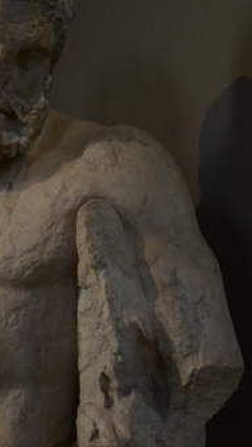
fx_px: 1627
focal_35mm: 137
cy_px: 293
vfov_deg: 15.6
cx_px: 12
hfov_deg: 8.8
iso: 1000
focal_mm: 44
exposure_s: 1/10
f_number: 4.8
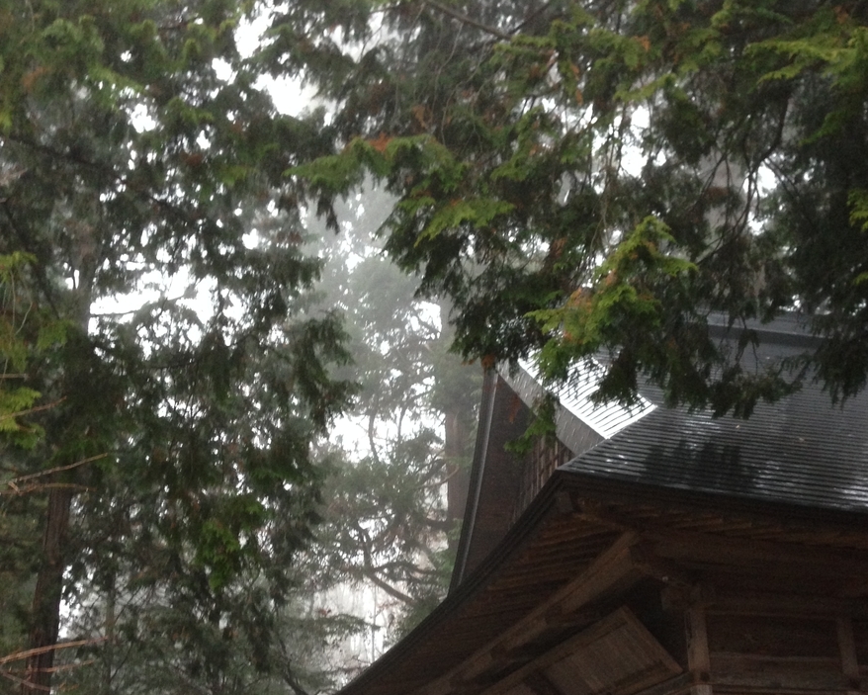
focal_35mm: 44
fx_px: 1131
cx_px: 431
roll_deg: -0.2
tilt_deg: +21.5
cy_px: 516
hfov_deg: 42.0
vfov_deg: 33.5
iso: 200
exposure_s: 1/20
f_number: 2.4
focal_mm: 4.12
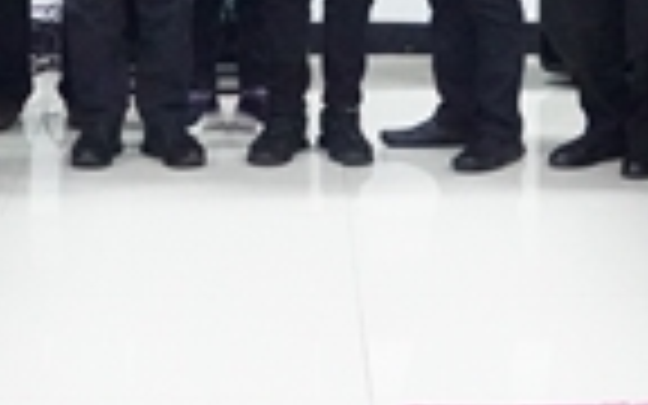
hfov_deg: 12.3
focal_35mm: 170
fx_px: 3007
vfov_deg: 7.3
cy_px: -475
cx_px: 400
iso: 16000
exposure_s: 1/125
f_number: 4
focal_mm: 25
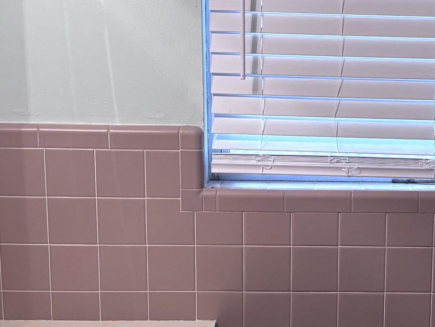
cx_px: 340
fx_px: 1094
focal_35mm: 87
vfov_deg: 16.9
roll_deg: -0.9
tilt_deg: -13.4
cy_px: 250
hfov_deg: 22.2
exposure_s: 1/60
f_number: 1.6
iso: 200
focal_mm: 5.96
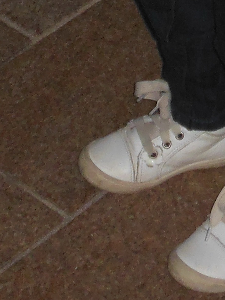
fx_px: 2104
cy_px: -409
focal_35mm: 243
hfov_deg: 6.0
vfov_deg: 7.6
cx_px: 350
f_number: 3.8
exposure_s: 1/30
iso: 200
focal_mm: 7.7
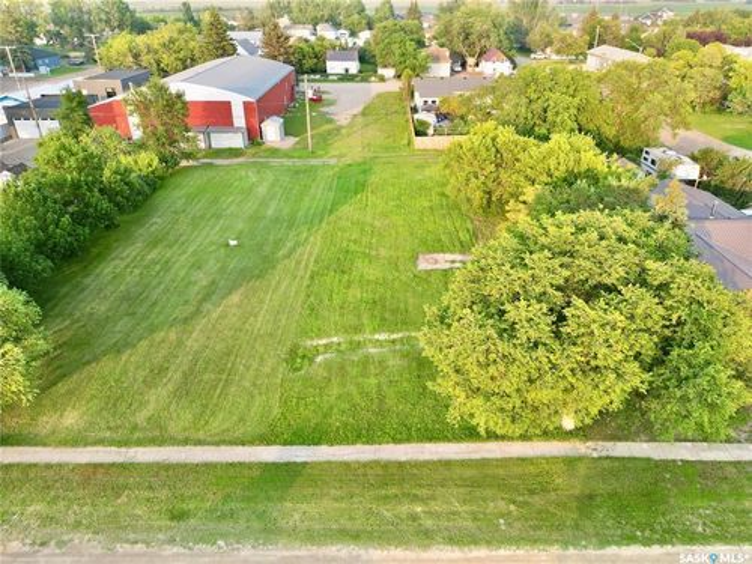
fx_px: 521
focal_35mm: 24
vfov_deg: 56.8
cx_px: 376
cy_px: 282
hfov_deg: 71.6
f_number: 1.7
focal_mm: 6.72
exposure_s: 1/400
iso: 110
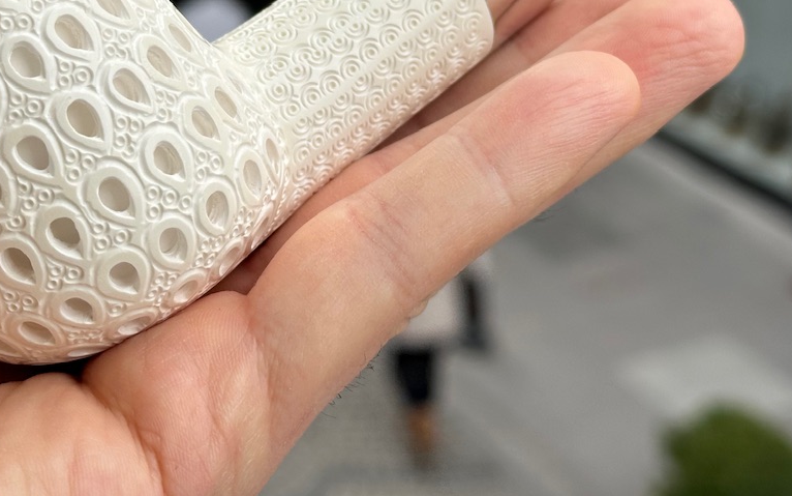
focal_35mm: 85
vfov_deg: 15.1
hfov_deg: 24.3
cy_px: 0
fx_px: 1835
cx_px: 319
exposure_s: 1/454
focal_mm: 6.86
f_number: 1.78
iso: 64
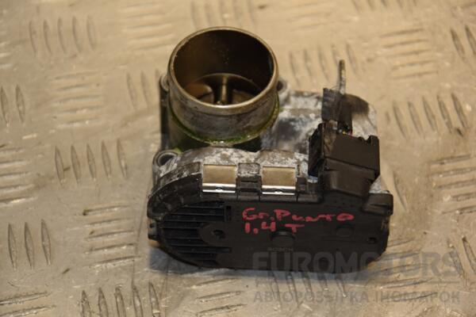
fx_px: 1587
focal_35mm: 120
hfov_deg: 17.1
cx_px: 238
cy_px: 158
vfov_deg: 11.4
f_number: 5.3
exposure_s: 1/200
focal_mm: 80
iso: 800
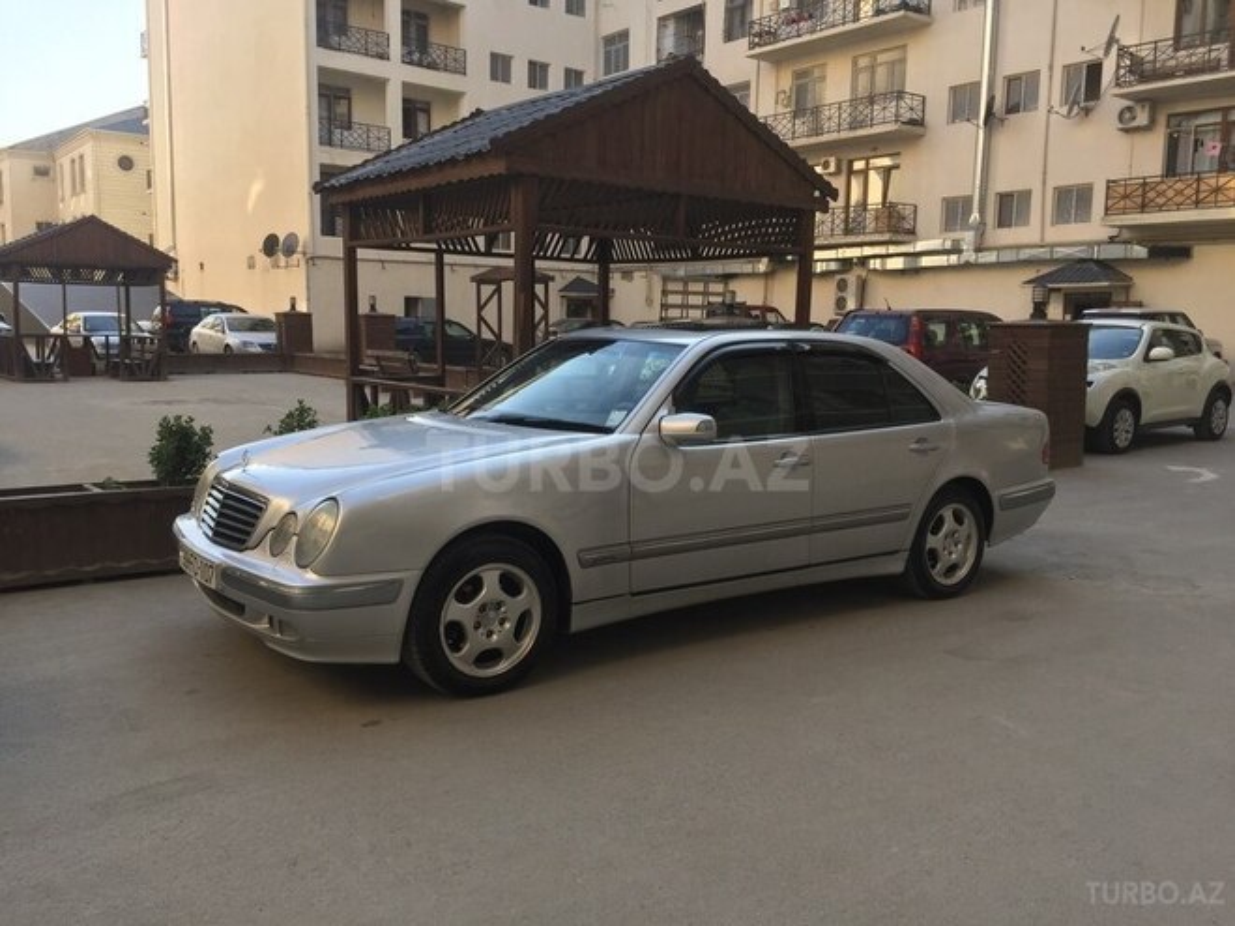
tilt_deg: -8.6
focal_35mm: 29
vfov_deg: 48.2
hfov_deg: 61.7
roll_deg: -1.1
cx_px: 618
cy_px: 463
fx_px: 1035
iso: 32
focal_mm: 4.15
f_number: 2.2
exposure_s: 1/324
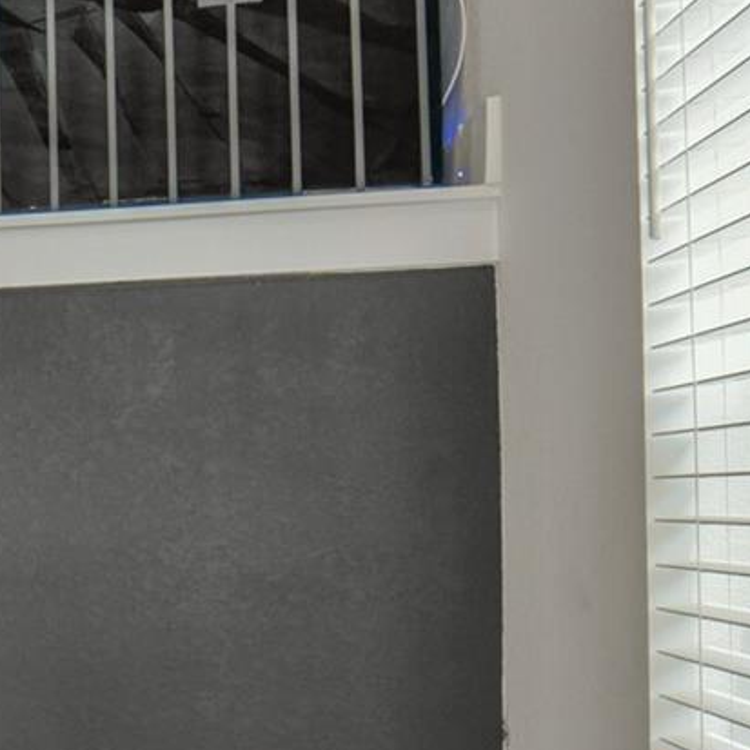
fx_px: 1446
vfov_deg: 28.9
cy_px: 507
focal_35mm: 59
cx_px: -332
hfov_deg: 23.9
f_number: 11
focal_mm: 14
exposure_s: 1/25
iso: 500
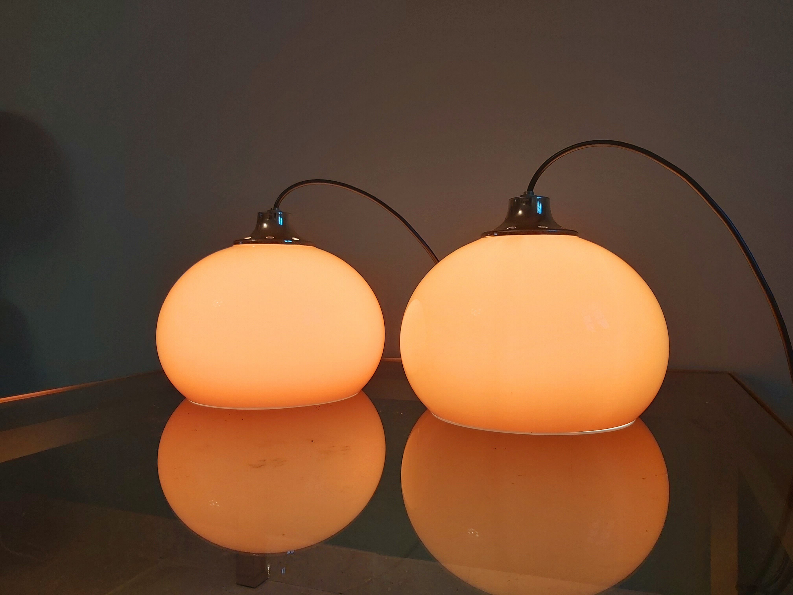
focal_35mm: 26
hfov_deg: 67.3
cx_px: 396
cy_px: 298
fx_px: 596
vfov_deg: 53.1
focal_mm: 3.92
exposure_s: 1/111
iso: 64
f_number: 1.7
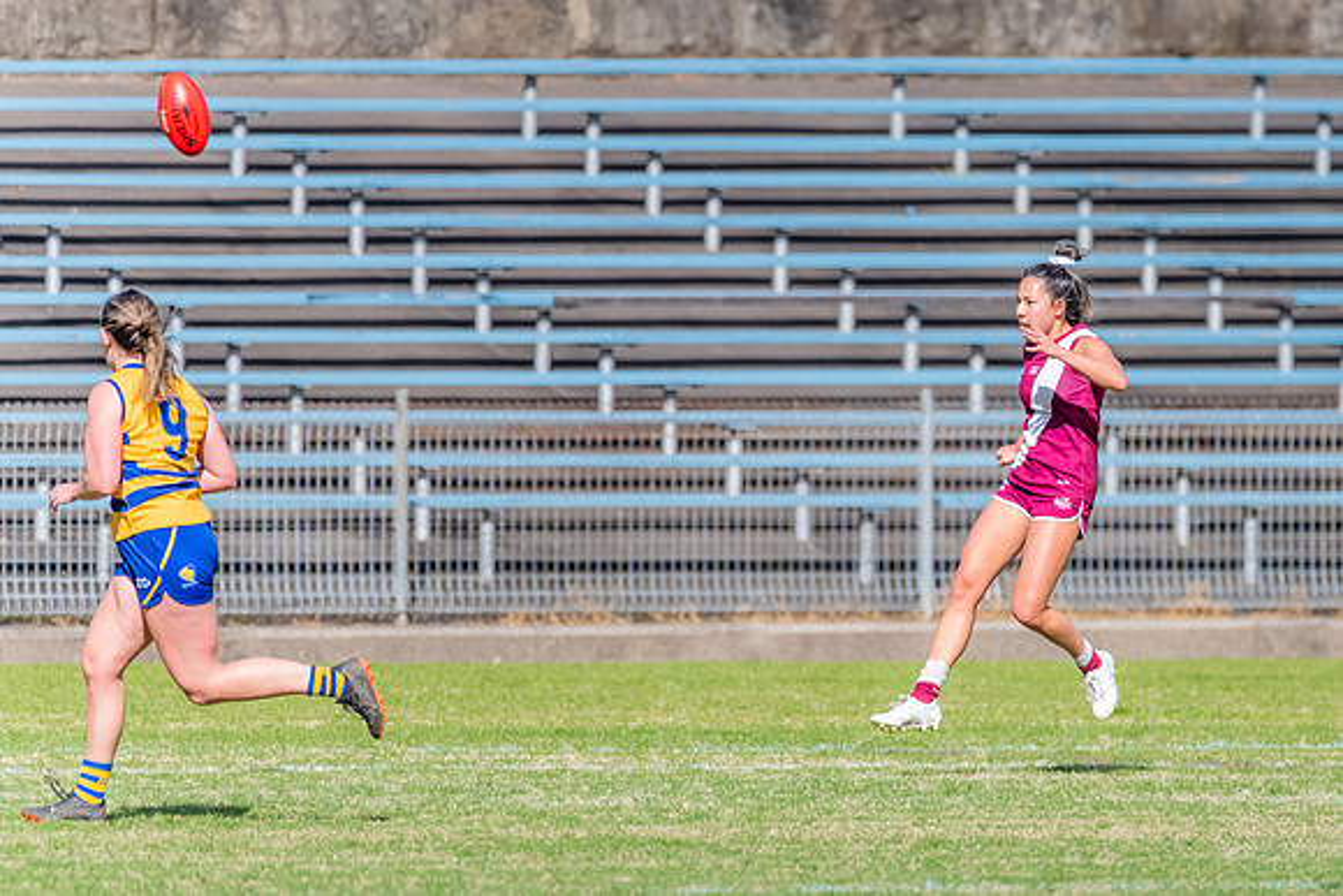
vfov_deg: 1.6
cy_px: 480
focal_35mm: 874
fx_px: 32607
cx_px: 978
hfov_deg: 2.4
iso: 800
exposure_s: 1/1600
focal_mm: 600
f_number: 8
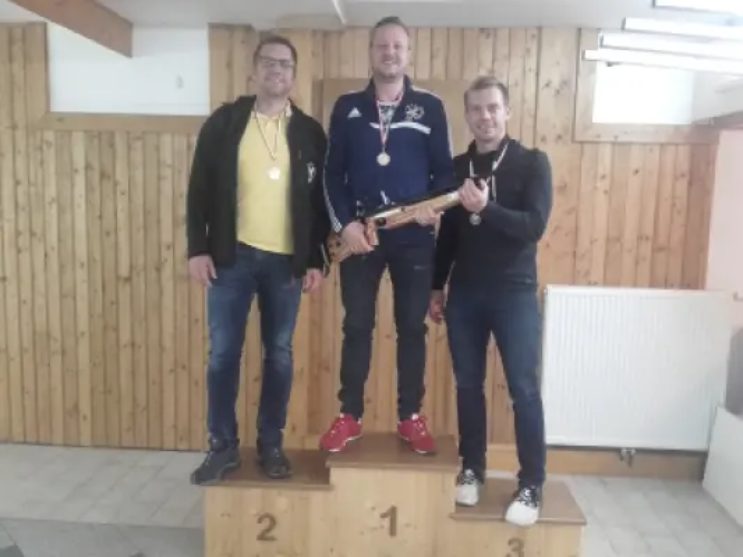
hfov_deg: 58.3
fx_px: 666
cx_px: 372
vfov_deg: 45.5
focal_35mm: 31
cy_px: 278
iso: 170
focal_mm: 3.31
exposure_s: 1/9
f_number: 2.2
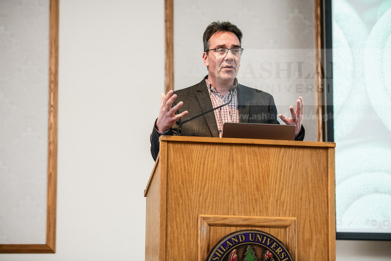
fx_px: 1217
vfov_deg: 12.2
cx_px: 196
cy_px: 130
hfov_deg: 18.3
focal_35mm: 112
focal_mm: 112
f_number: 3.2
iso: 1250
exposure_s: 1/200
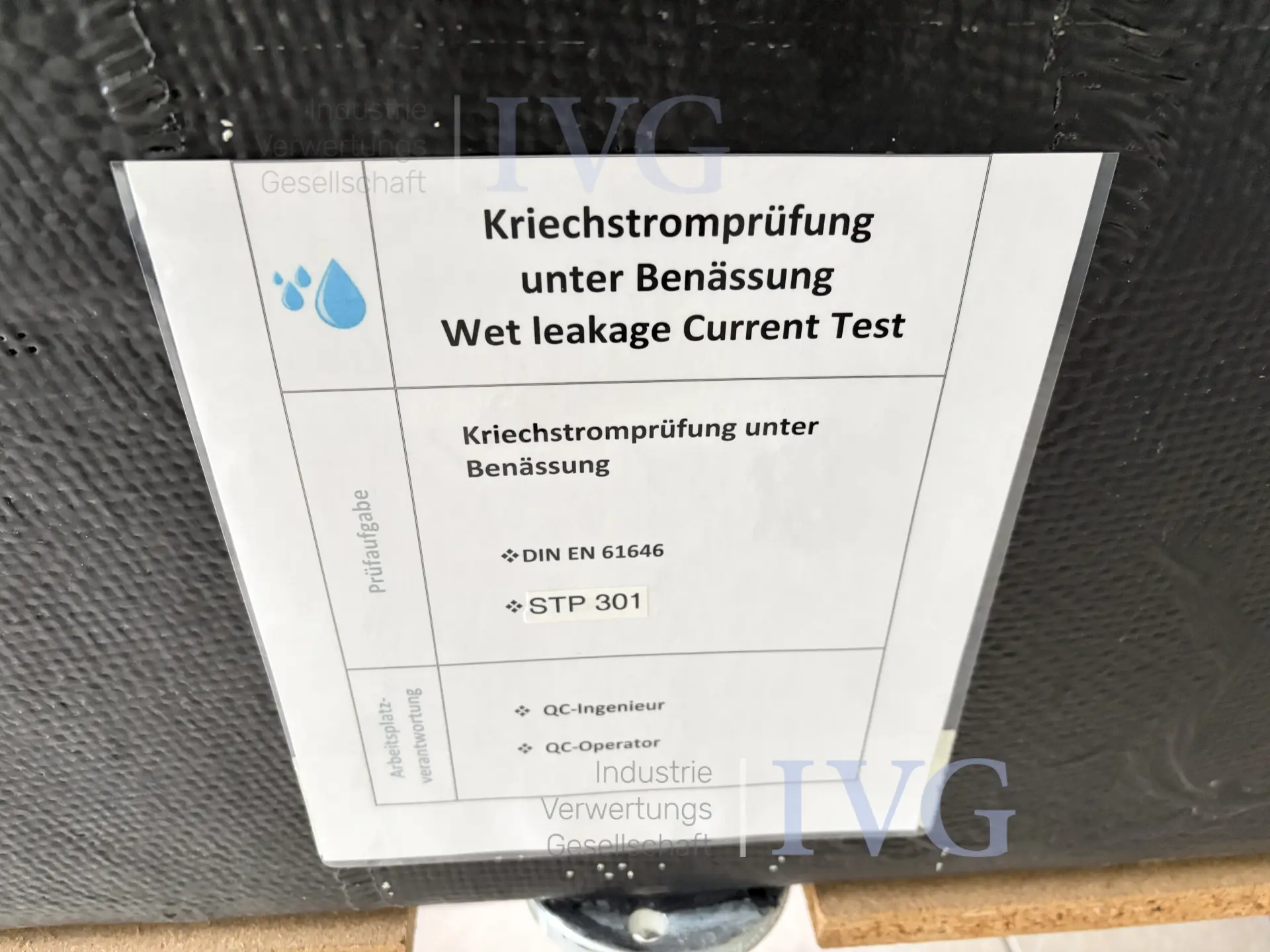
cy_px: 476
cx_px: 635
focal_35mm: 26
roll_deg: +0.1
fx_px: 954
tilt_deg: -26.9
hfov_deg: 67.3
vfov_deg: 53.1
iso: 500
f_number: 1.6
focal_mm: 5.96
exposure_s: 1/53
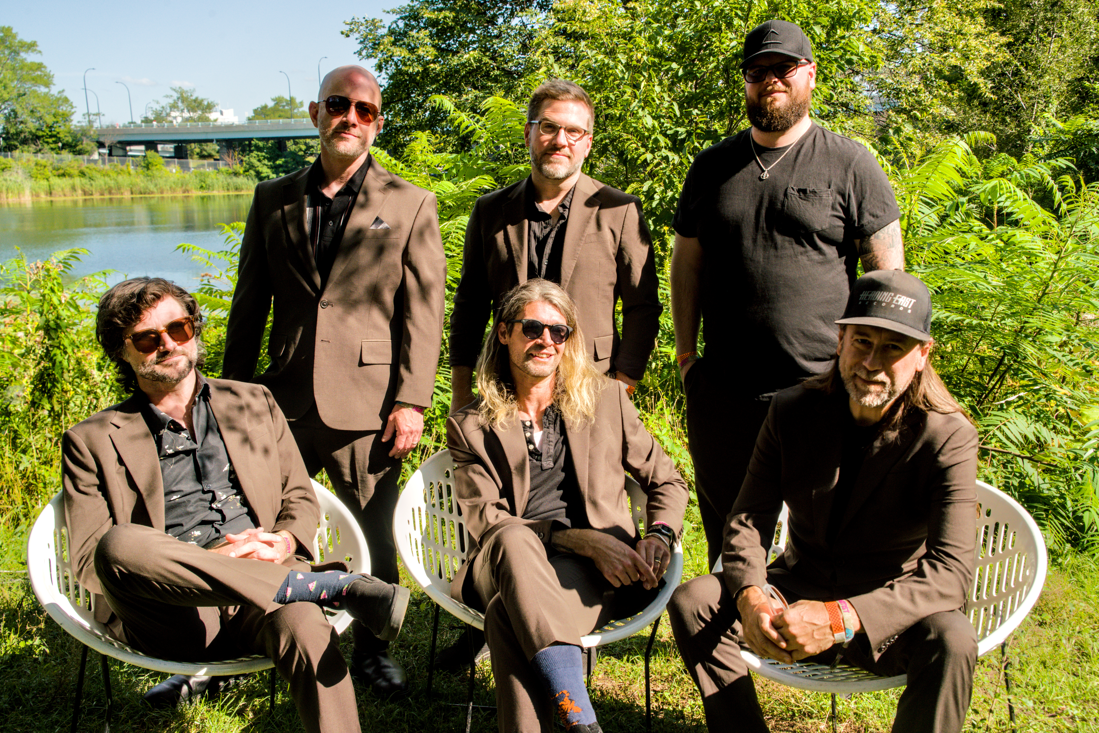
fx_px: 1160
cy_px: 366
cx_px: 550
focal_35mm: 38
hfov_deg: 50.7
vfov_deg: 35.1
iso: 1000
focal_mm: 38
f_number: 11
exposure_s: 1/500
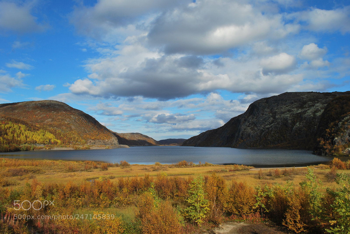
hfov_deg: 67.3
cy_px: 117
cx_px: 175
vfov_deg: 48.0
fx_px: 263
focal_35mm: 27
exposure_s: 1/160
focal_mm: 18
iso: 100
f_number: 11
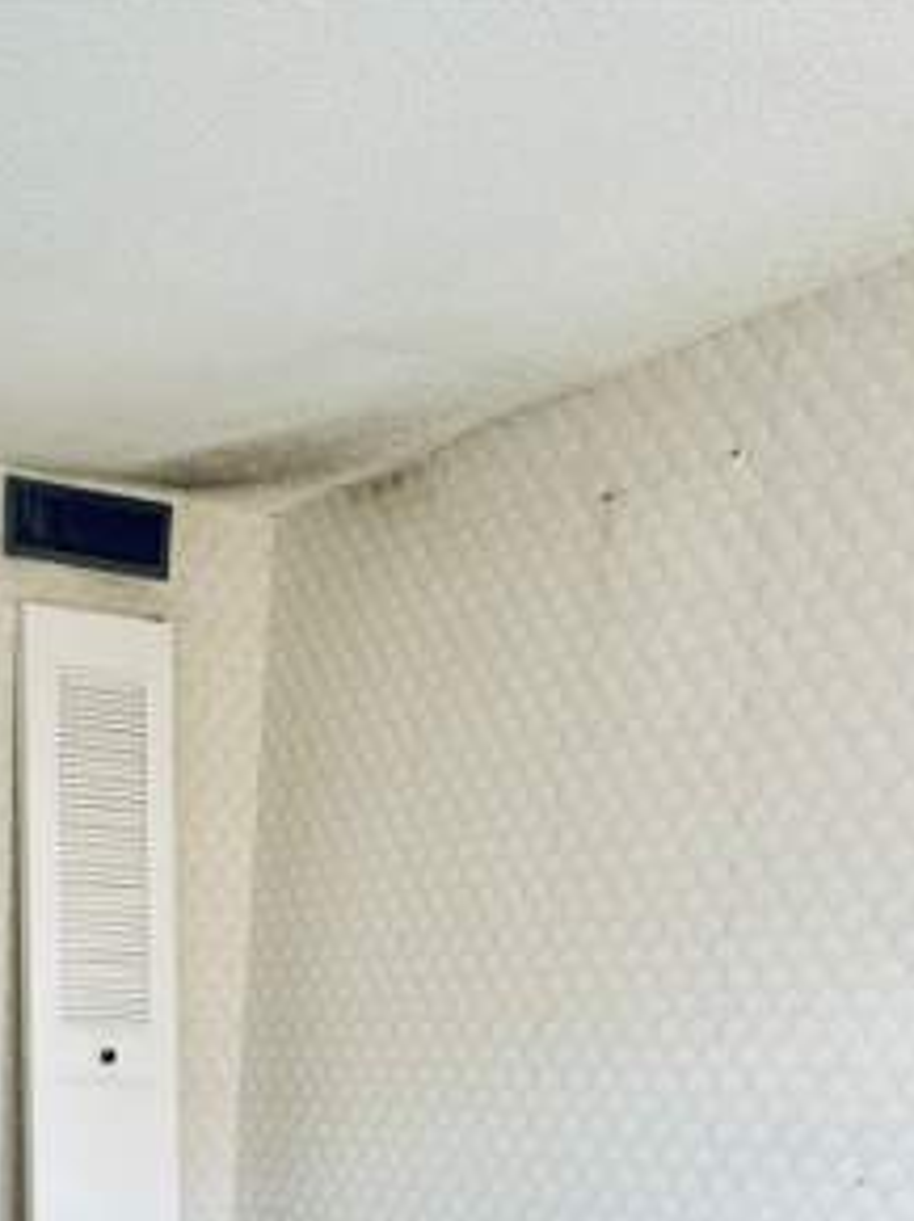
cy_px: 1326
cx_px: -46
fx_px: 1869
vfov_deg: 32.2
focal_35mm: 53
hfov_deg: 25.8
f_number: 1.78
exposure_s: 1/120
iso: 125
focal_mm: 6.76
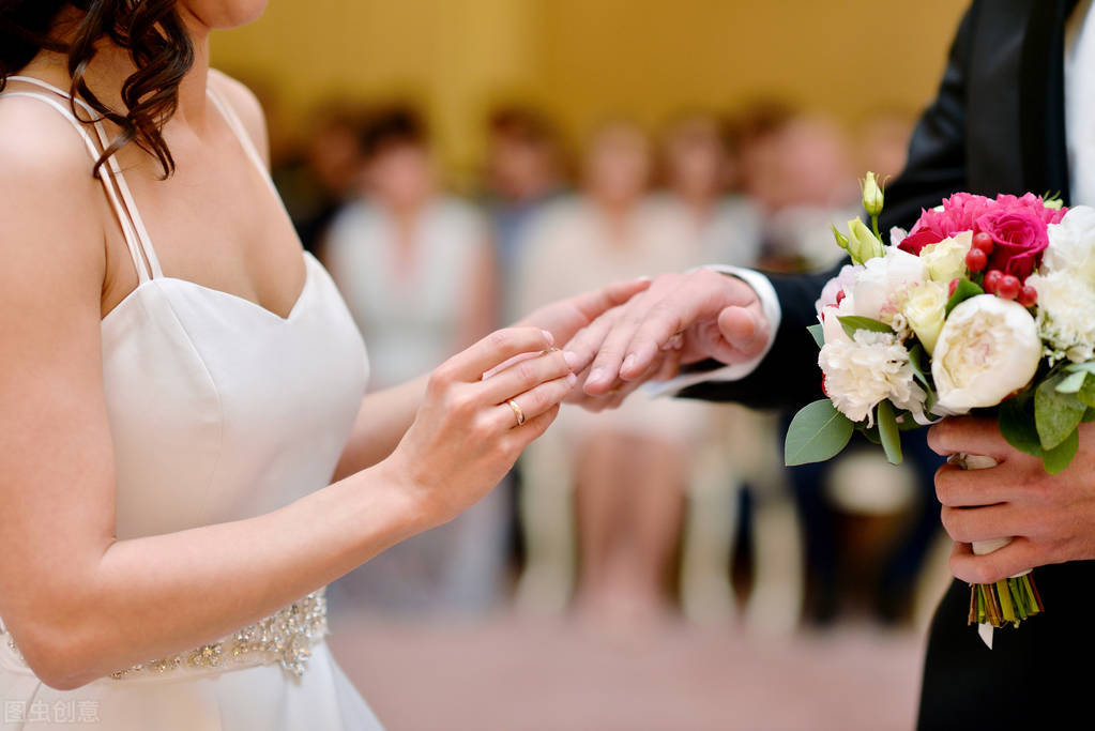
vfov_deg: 16.1
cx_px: 548
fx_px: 2586
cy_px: 366
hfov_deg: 23.9
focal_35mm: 85
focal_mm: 85
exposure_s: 1/200
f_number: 2.2
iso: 400
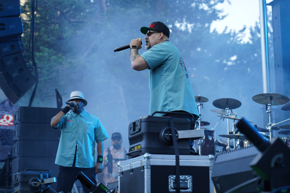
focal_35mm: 105
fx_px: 846
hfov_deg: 19.5
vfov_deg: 13.0
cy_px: 96
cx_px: 145
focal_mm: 105
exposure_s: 1/125
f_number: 4
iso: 250
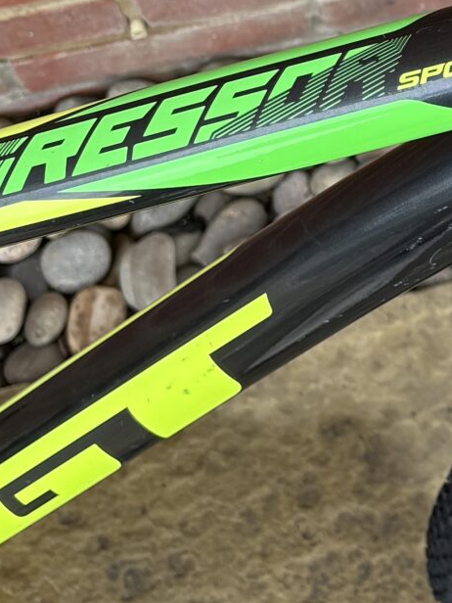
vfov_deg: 17.5
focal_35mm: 108
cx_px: 801
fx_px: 1880
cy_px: -83
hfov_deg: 12.6
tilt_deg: -64.0
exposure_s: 1/390
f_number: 1.6
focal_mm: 5.96
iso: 50
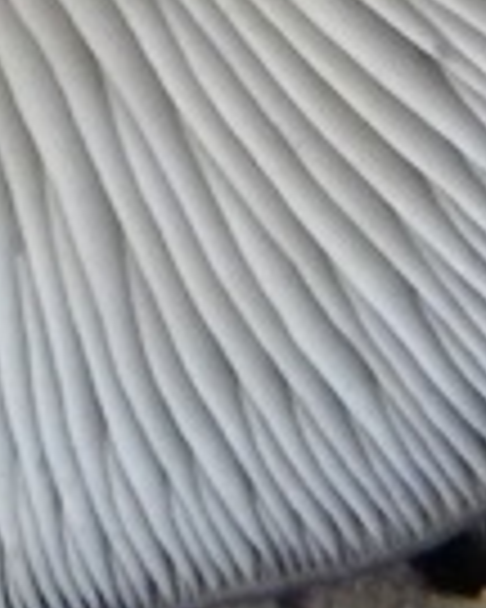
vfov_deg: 5.8
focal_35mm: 325
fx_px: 5843
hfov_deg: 4.7
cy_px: -585
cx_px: -81
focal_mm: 10.1
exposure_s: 1/16.3
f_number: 4.1
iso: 400
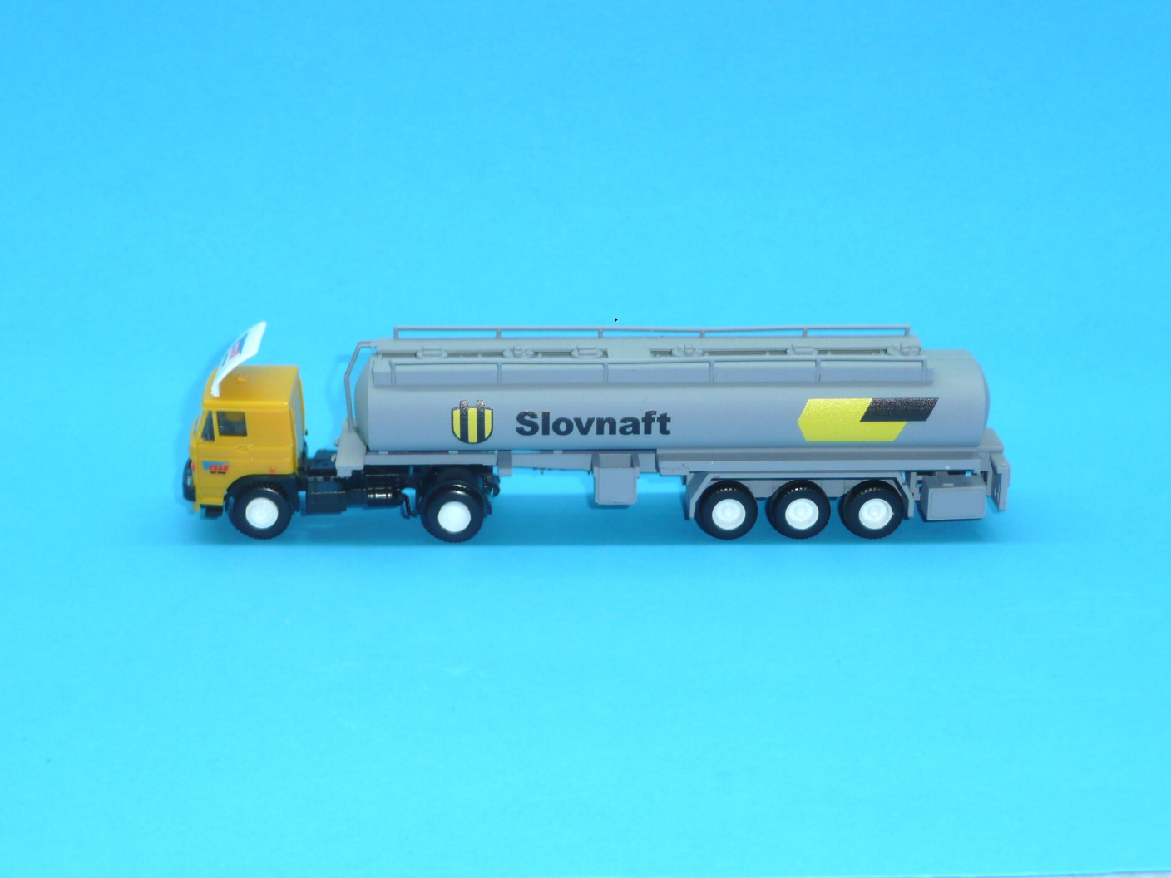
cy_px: 439
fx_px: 2266
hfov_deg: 29.0
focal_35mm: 67
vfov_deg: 21.9
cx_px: 586
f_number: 4.5
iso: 100
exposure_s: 1/30
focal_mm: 11
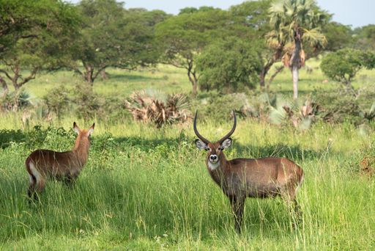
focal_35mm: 212
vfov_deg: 6.5
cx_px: 188
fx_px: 2209
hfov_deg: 9.7
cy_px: 126
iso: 250
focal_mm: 212
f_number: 9
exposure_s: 1/320
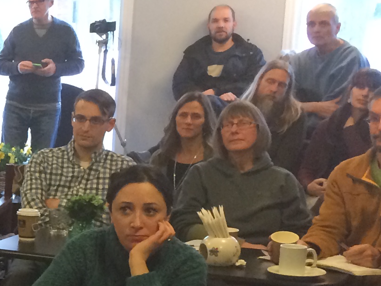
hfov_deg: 14.8
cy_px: 264
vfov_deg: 12.7
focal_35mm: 116
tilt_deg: -12.0
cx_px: -311
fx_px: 1277
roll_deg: +0.1
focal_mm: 4.15
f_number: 2.2
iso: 200
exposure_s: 1/30
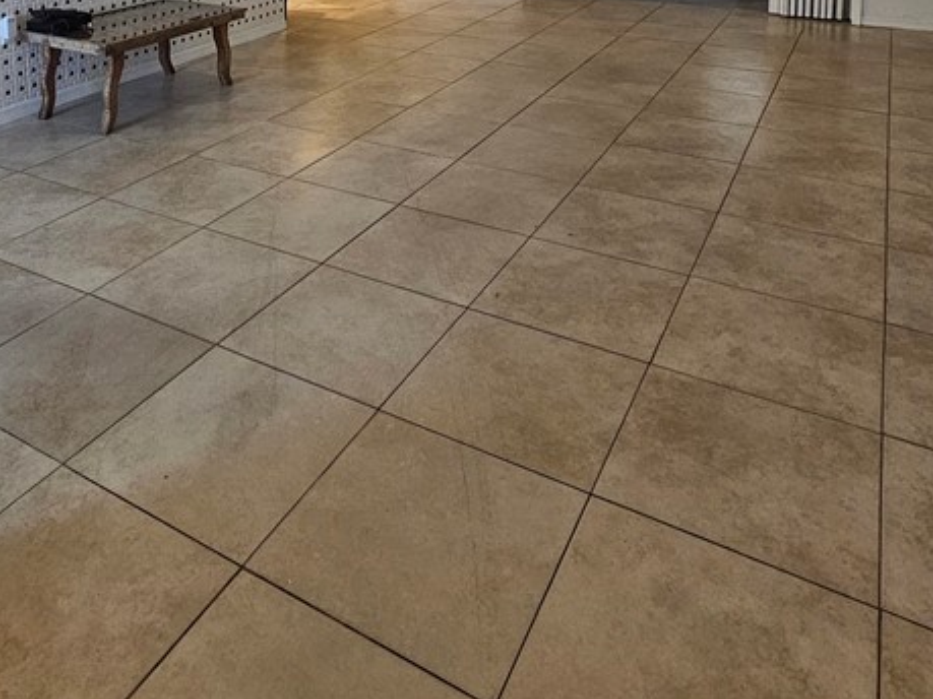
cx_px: 350
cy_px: -73
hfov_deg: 60.8
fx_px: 781
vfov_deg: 39.3
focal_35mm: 29
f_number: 2.2
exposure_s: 1/60
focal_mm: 2.2
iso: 250
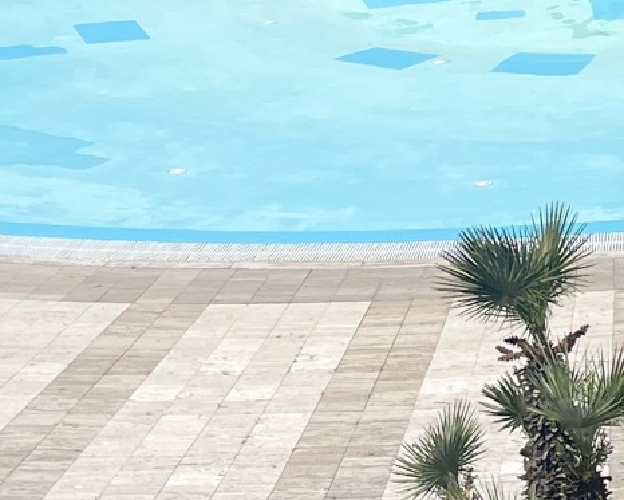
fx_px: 2475
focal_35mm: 134
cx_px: 838
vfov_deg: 11.0
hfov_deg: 13.8
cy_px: -314
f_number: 1.6
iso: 32
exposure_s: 1/10000
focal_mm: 5.1
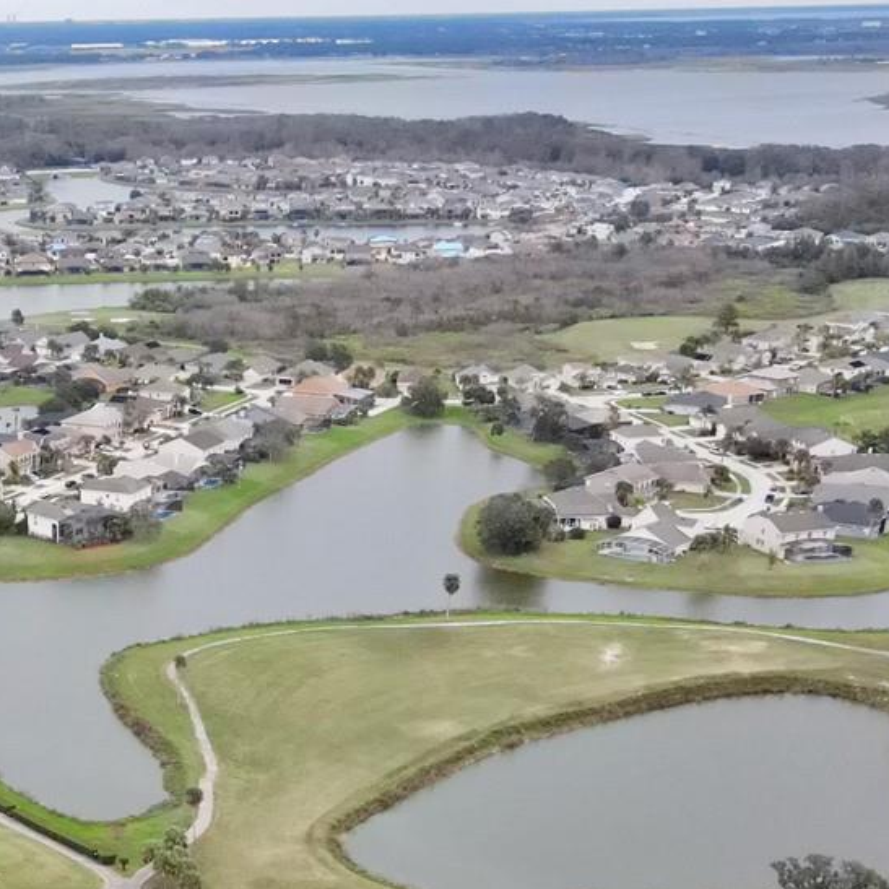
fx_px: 1801
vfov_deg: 26.1
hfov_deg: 26.5
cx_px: 46
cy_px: 909
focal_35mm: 62
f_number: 2.8
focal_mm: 4.5
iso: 800
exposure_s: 1/800
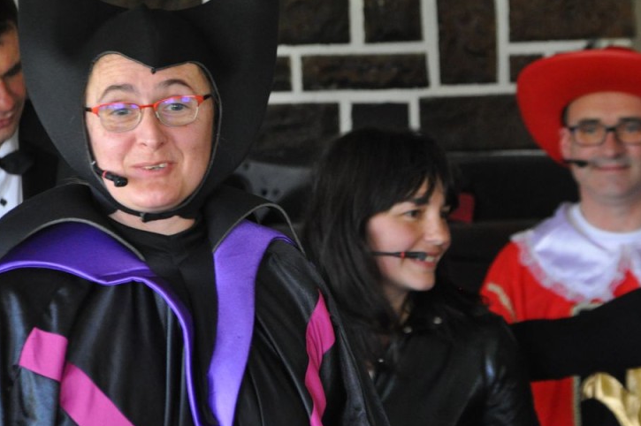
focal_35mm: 265
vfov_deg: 5.2
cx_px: 446
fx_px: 4709
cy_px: 142
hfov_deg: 7.8
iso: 1600
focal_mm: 125
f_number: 5.6
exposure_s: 1/50
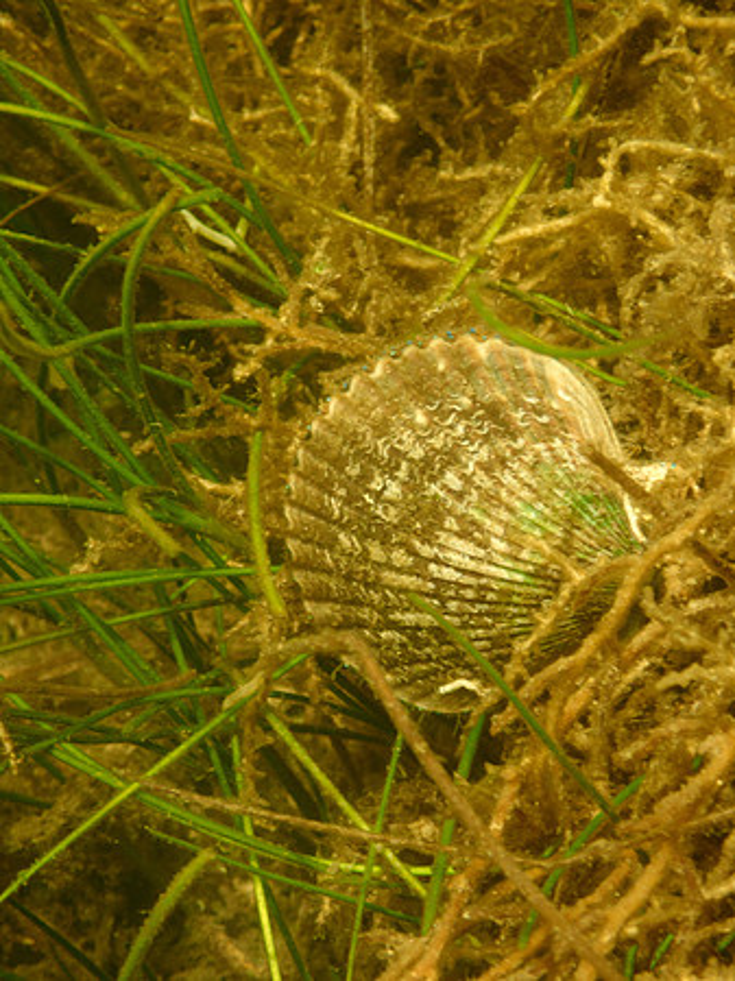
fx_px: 2494
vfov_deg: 22.3
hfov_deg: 16.8
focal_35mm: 88
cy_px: 490
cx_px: 368
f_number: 4.5
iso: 200
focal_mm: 15.66
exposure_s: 1/160
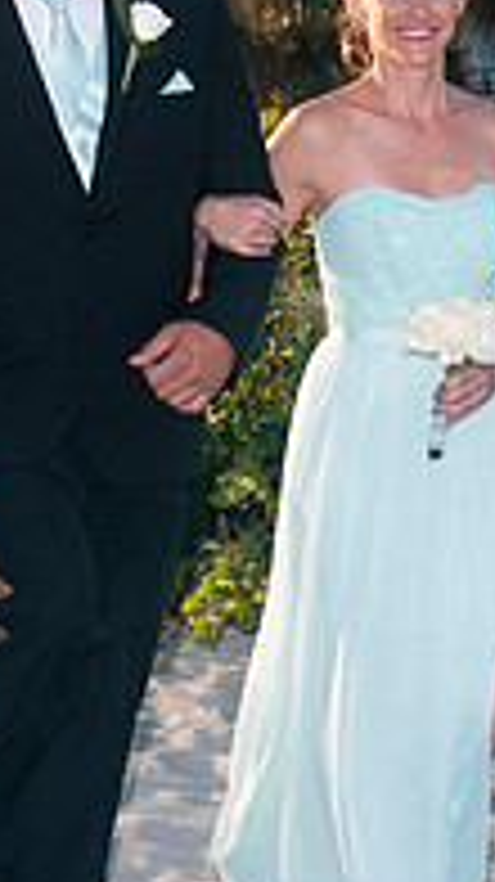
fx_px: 4628
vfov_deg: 10.9
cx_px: 326
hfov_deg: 6.1
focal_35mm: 198
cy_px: 374
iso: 100
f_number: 8
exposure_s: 1/250
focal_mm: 55
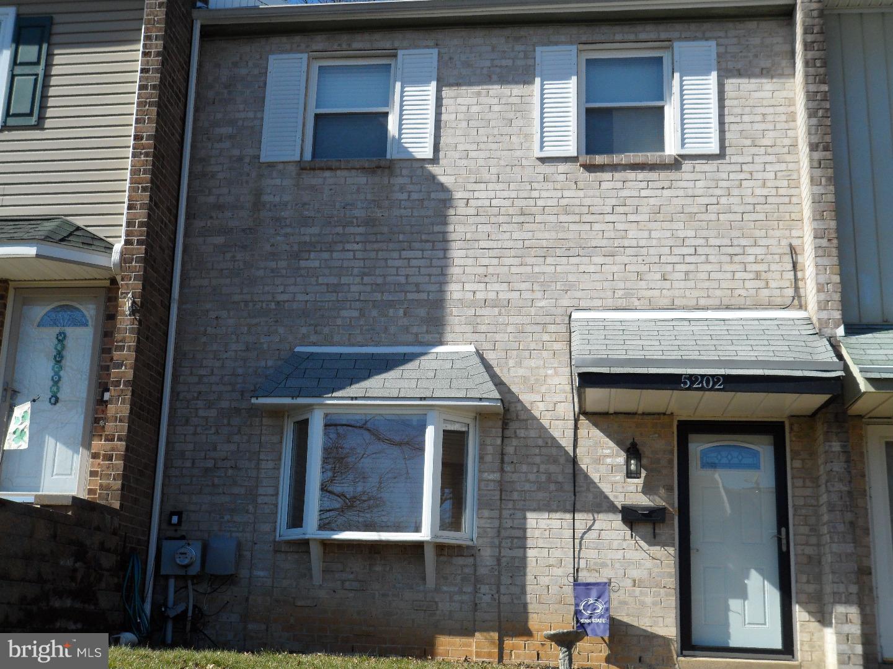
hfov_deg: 44.8
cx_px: 446
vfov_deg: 34.3
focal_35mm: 42
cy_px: 334
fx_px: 1083
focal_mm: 7.8
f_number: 4.2
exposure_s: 1/750
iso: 80
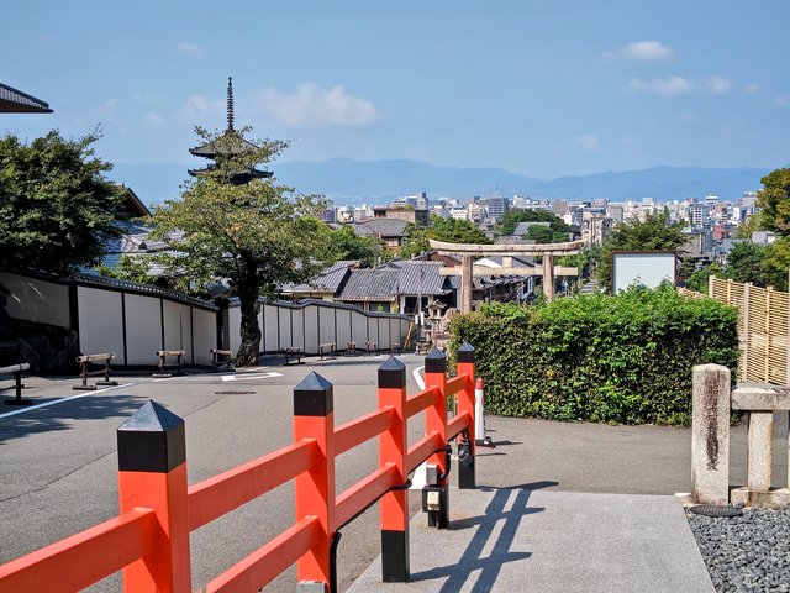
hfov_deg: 73.9
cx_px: 395
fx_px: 525
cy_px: 296
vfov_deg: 58.9
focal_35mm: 23
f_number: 1.9
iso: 50
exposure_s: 1/9765
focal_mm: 5.56
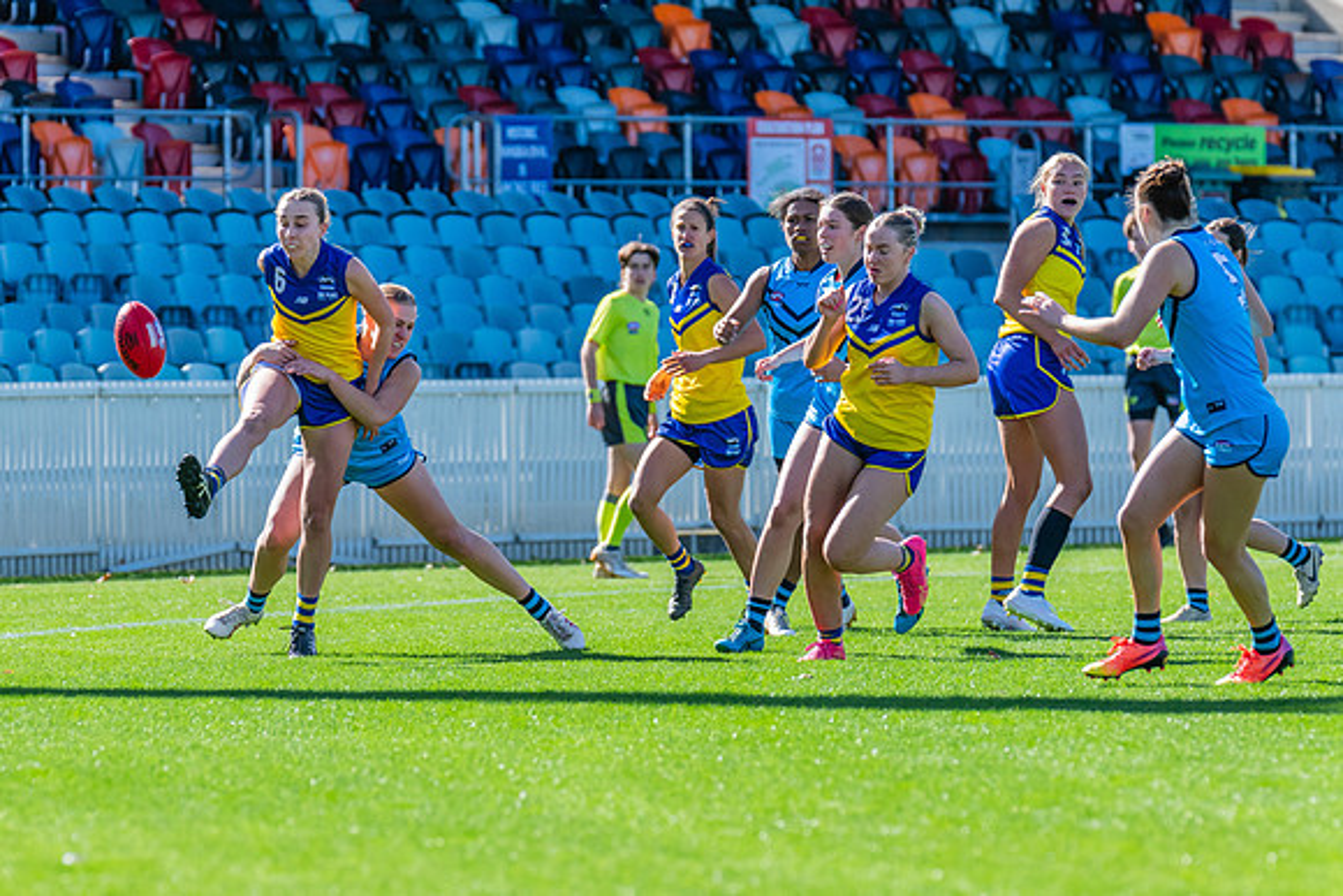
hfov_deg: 5.5
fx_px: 13923
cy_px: 506
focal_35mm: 373
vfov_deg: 3.7
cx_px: 535
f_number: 7.1
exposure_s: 1/1250
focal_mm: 310
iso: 800
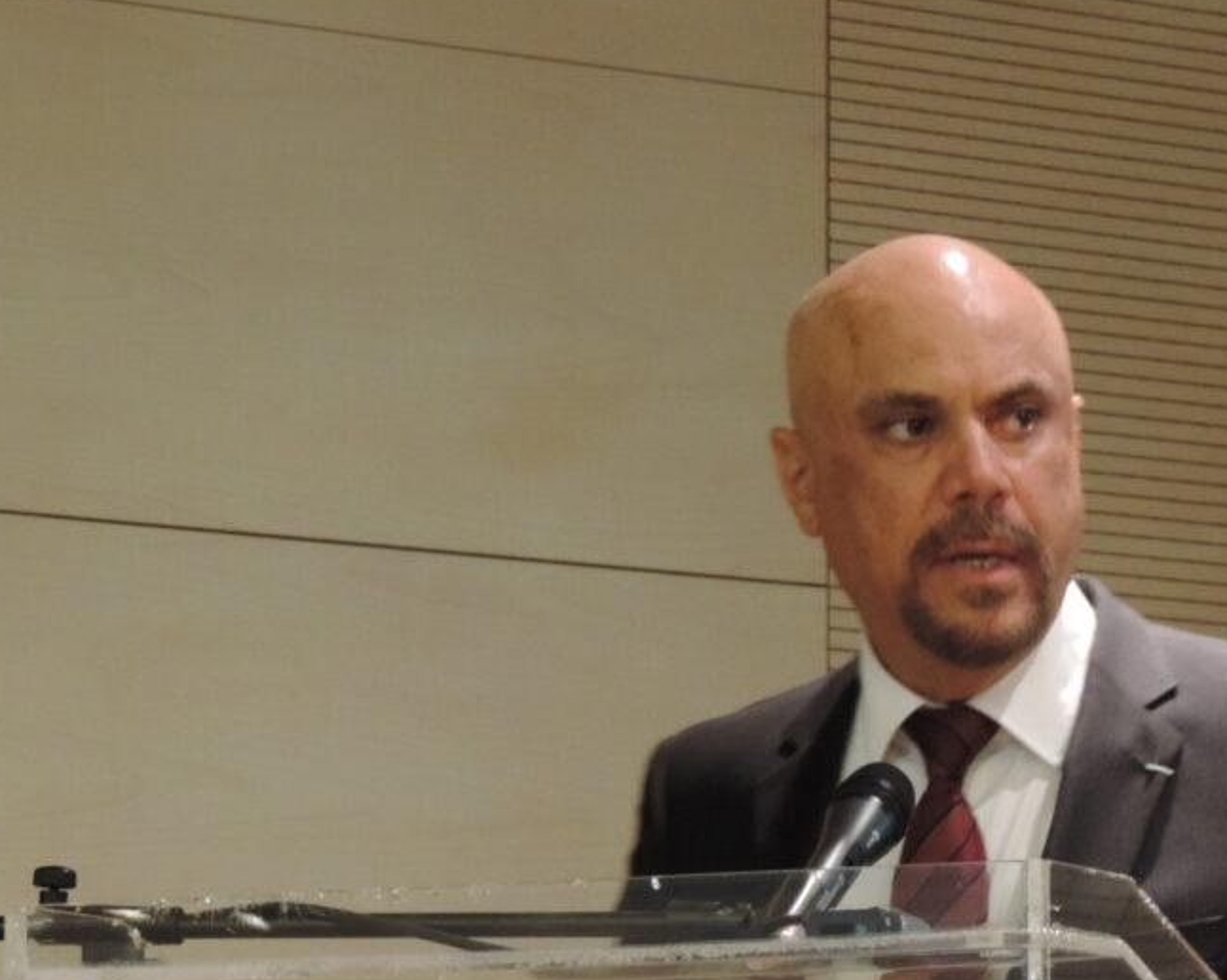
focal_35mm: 240
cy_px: 672
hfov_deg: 8.1
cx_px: 765
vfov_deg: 6.4
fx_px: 8710
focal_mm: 27.6
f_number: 4.4
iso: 800
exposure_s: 1/20
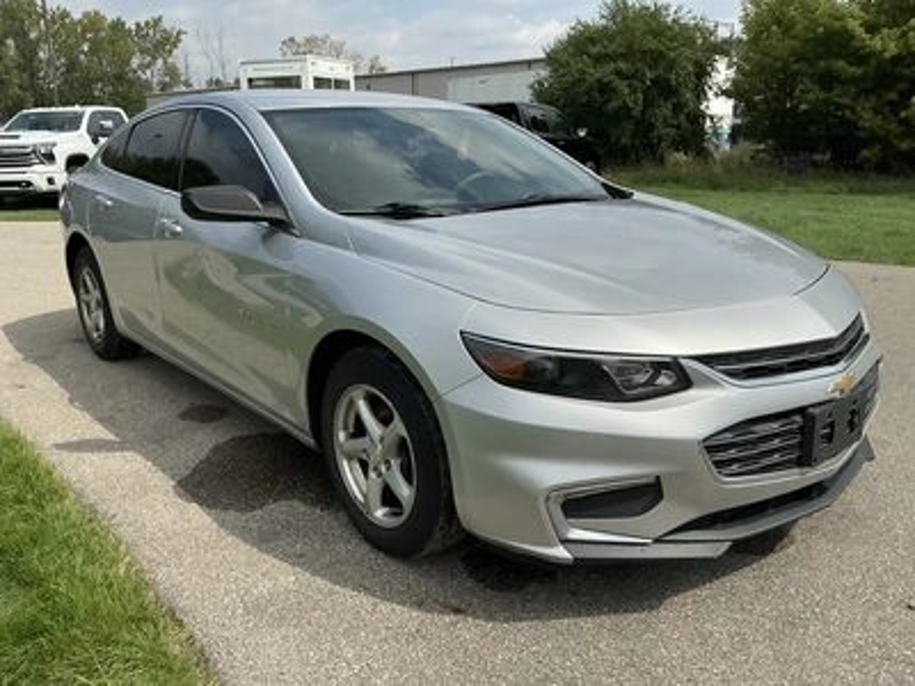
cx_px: 458
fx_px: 740
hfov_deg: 63.4
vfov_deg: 49.7
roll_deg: +0.5
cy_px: 343
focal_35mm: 28
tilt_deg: -14.0
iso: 25
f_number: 1.8
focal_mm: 3
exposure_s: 1/3125
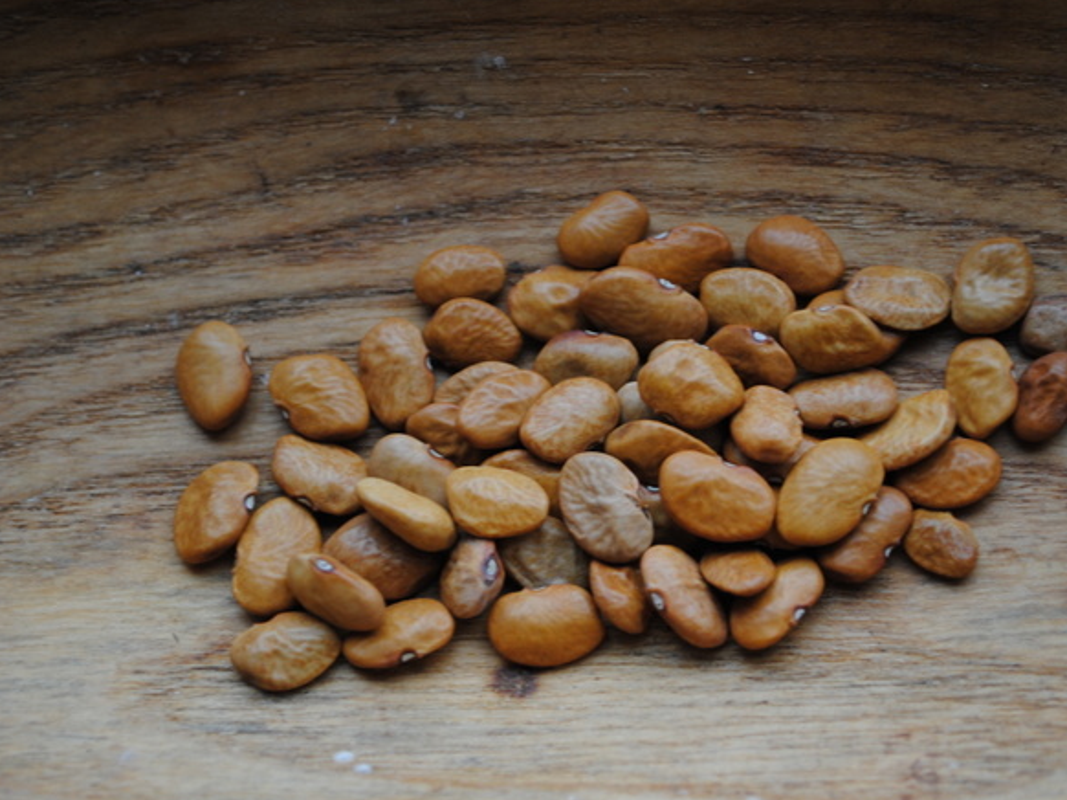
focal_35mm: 96
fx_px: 2945
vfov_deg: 15.5
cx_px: 625
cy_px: 388
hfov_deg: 20.5
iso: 320
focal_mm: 55
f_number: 5.6
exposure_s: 1/60
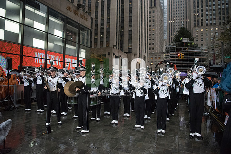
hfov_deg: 69.4
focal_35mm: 26
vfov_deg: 49.6
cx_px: 116
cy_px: 77
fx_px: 167
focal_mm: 26
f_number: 2.8
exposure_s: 1/4000
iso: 10000
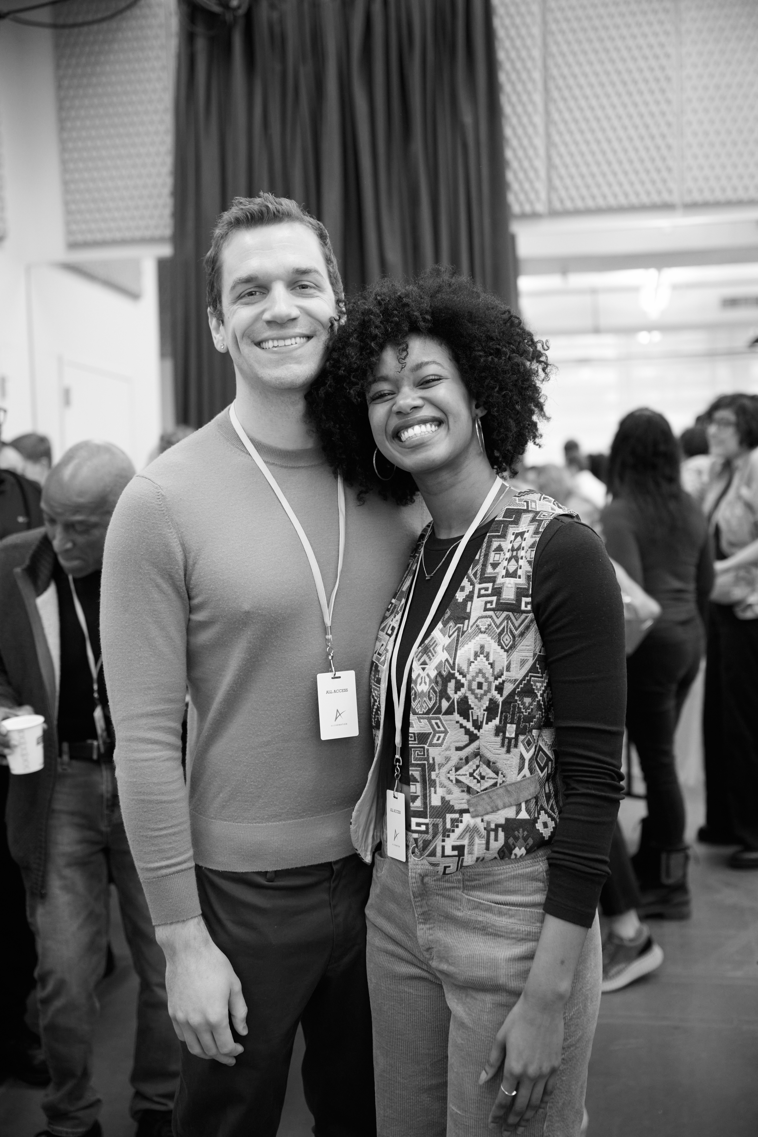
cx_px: 379
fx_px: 1295
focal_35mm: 41
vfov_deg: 47.4
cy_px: 568
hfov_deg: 32.6
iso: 2500
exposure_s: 1/125
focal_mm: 41
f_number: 2.8
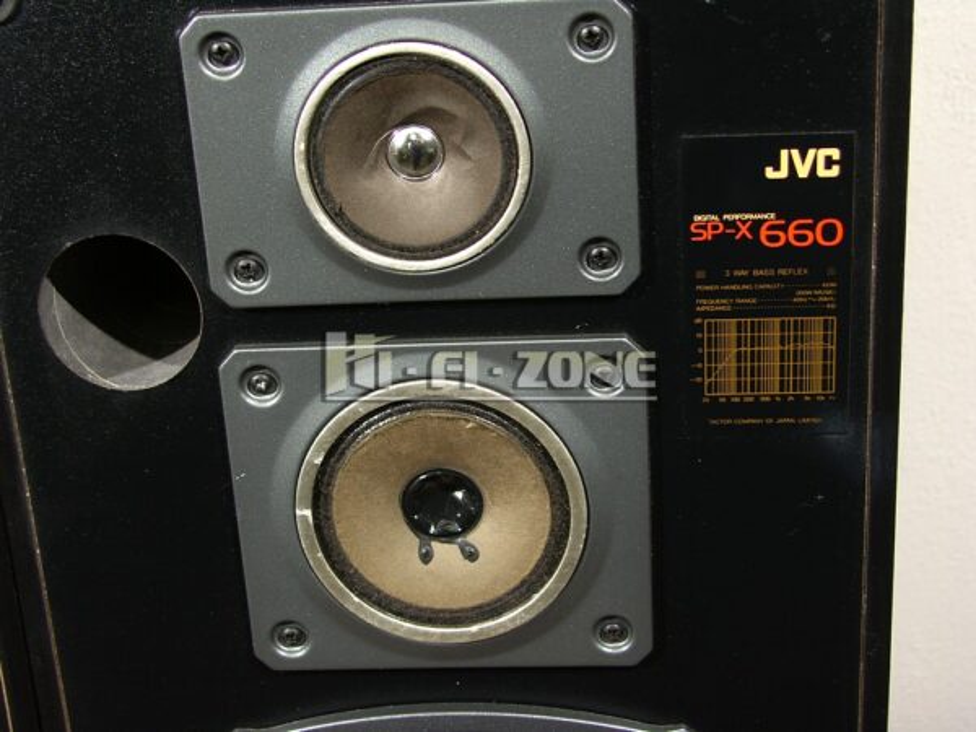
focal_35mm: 60
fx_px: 1692
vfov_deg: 24.4
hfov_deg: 32.2
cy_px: 366
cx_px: 488
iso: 50
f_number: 2.8
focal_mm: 15.5
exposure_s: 1/60
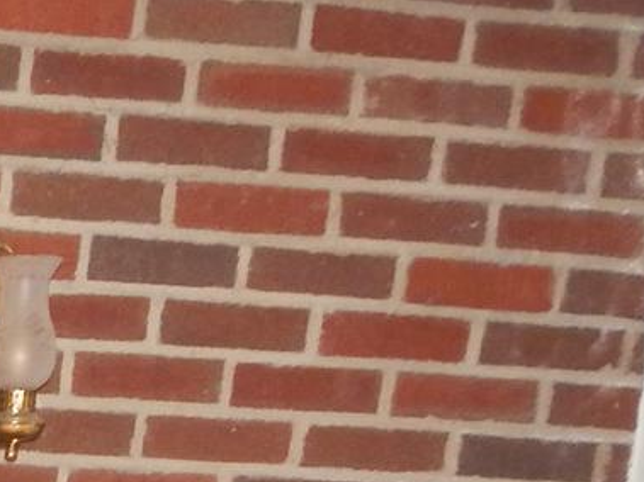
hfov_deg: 13.3
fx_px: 2213
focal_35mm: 119
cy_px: 1030
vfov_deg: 11.1
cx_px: -782
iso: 220
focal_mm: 4
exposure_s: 1/30
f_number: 3
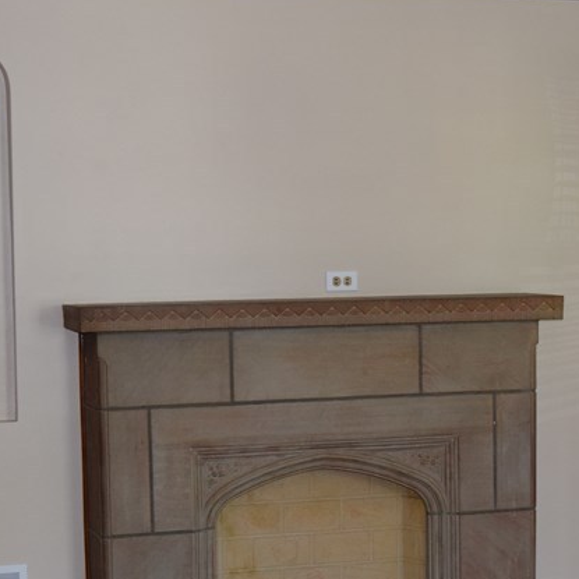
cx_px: 339
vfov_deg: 19.1
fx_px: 1705
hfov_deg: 19.3
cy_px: 446
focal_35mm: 90
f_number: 5
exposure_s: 1/100
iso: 800
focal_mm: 27
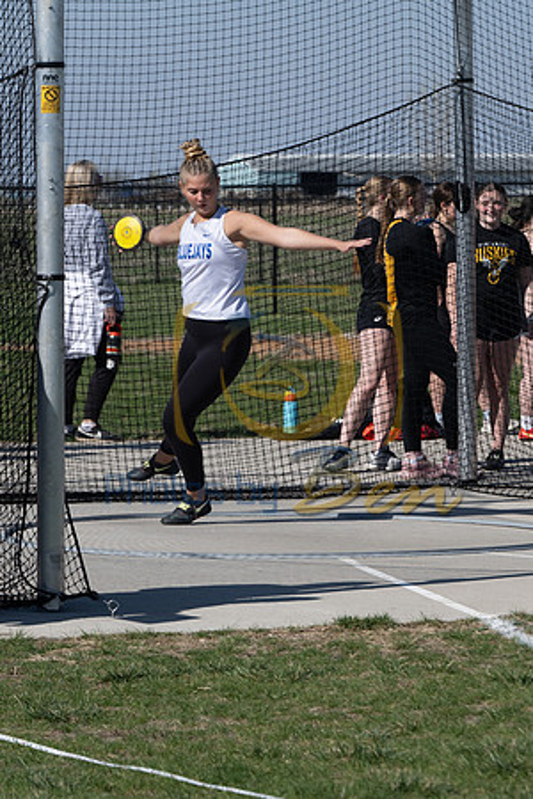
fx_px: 4486
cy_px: 400
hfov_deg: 6.8
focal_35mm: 202
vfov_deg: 10.2
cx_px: 266
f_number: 7.1
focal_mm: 135
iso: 200
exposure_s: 1/1000
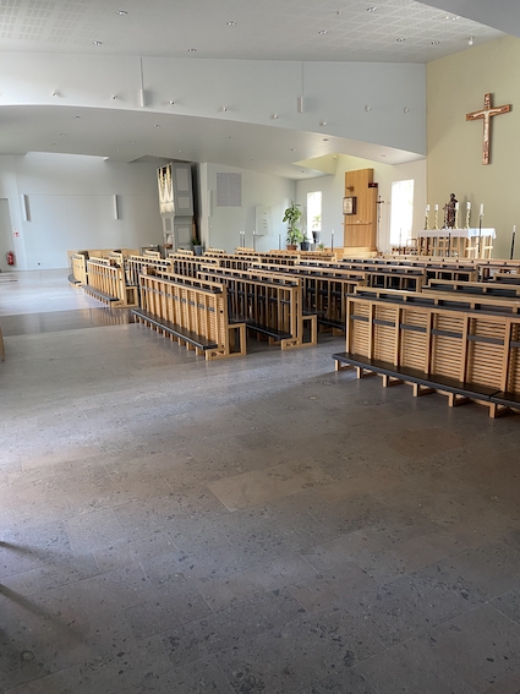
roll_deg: +1.1
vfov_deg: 67.3
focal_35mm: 26
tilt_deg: -13.9
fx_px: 521
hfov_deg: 53.0
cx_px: 260
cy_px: 347
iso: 200
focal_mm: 4.25
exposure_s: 1/60
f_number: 1.8
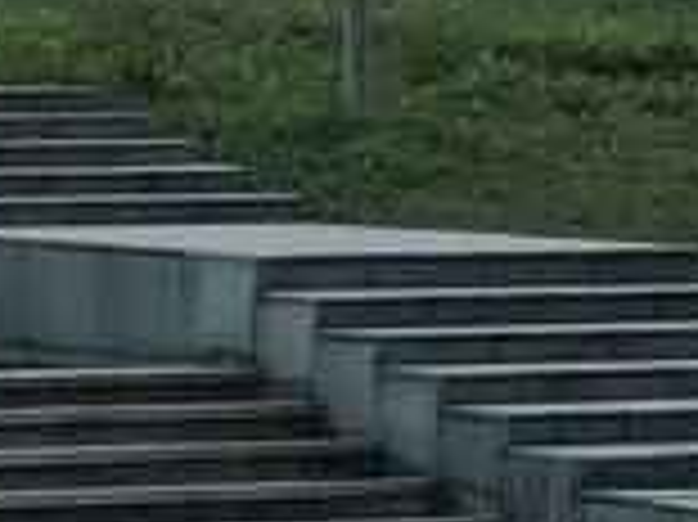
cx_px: -500
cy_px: -171
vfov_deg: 4.3
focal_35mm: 343
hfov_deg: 5.7
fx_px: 6911
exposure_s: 1/120
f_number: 2.4
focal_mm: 6
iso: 25
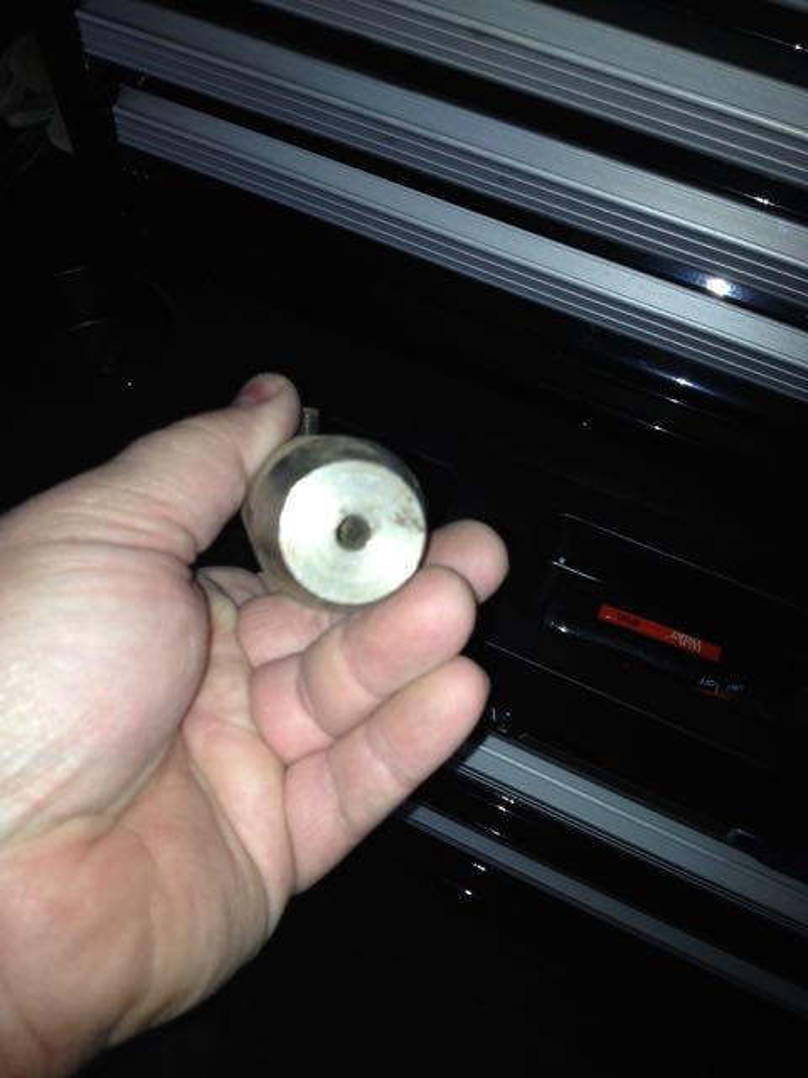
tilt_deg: -60.5
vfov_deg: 52.6
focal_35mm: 35
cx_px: 404
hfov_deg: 40.7
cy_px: 539
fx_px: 1089
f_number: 2.4
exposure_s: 1/33
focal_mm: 4.28
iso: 50
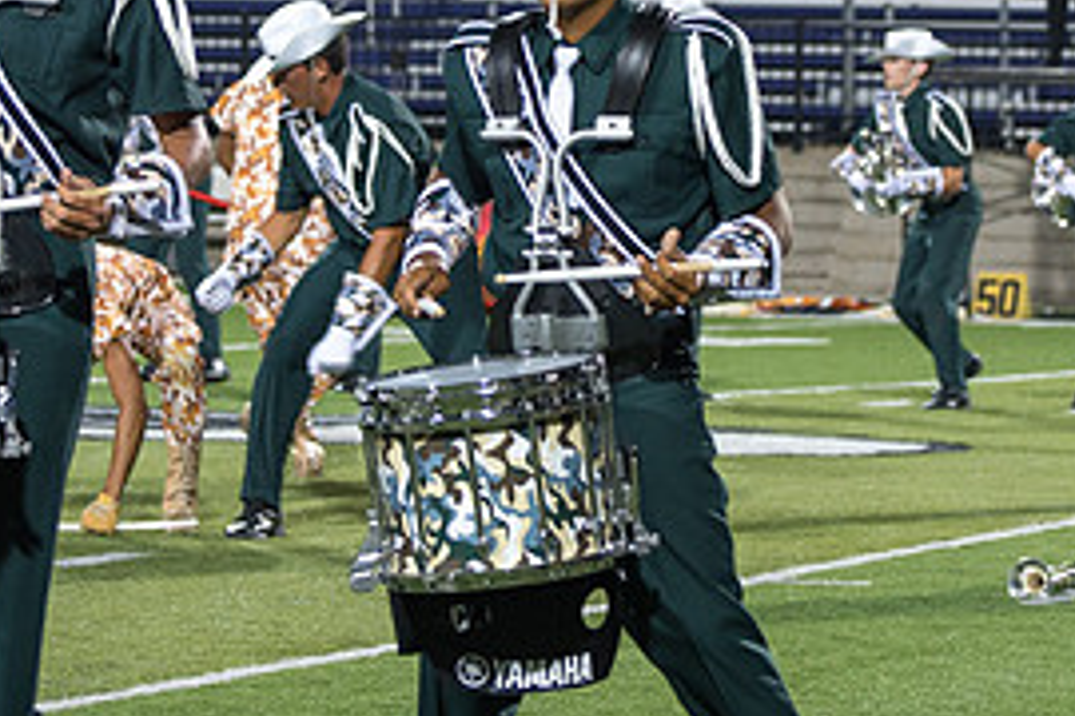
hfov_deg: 7.6
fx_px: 8062
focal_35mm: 270
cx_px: 534
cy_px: 50
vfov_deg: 5.1
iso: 1600
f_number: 4.5
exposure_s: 1/160
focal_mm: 86
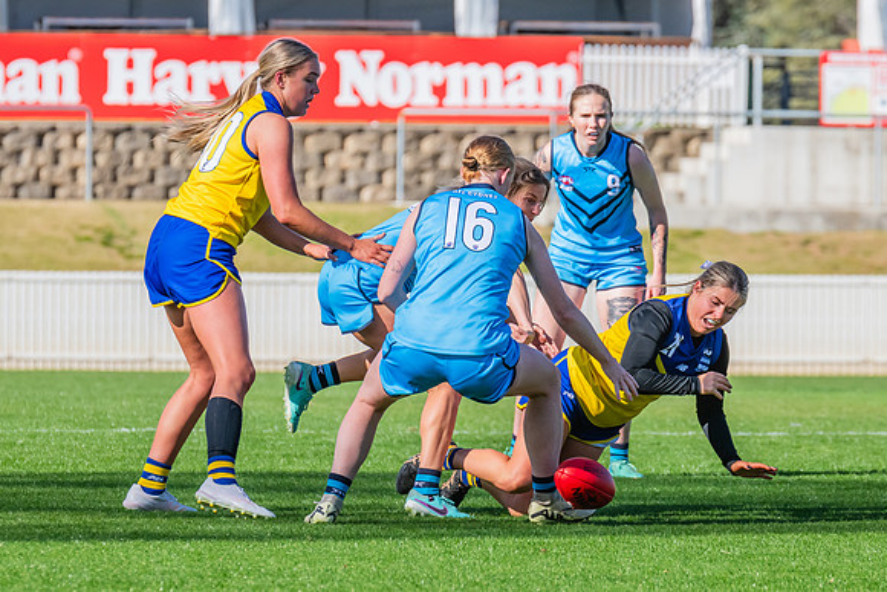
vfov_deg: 2.6
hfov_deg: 3.8
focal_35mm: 537
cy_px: 321
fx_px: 13241
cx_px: 560
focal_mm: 380
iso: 800
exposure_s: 1/1250
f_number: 11
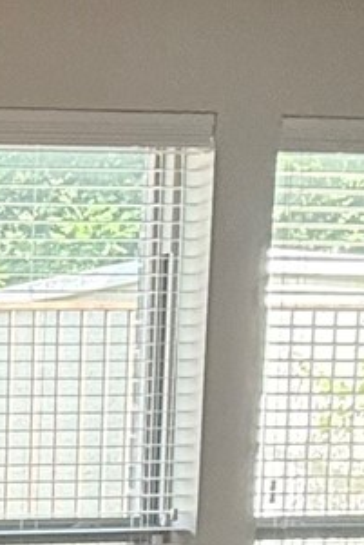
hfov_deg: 9.2
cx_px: -893
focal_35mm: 99
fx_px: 1500
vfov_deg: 19.0
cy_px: 722
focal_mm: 2.22
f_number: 2.2
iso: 100
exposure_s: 1/120
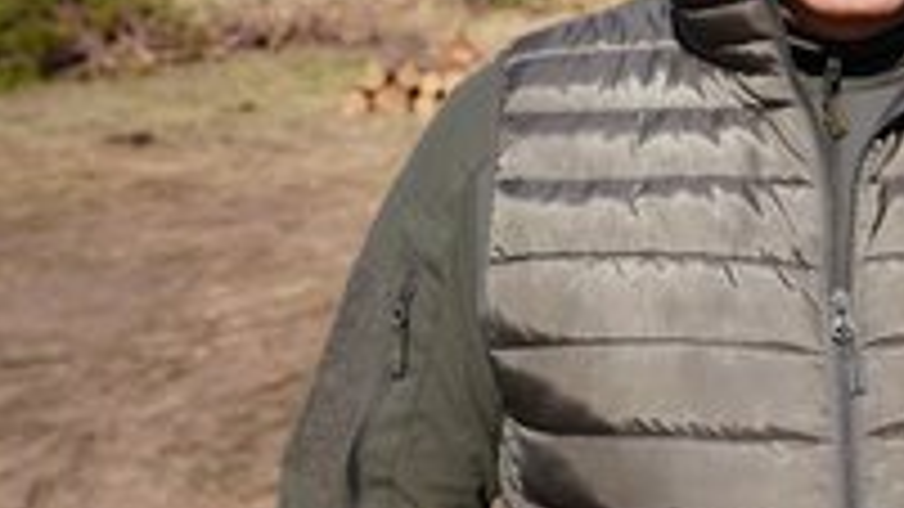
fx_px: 1702
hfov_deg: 28.1
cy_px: 29
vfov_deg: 16.7
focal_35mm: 71
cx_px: 886
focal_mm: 34
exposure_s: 1/400
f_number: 5
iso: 80
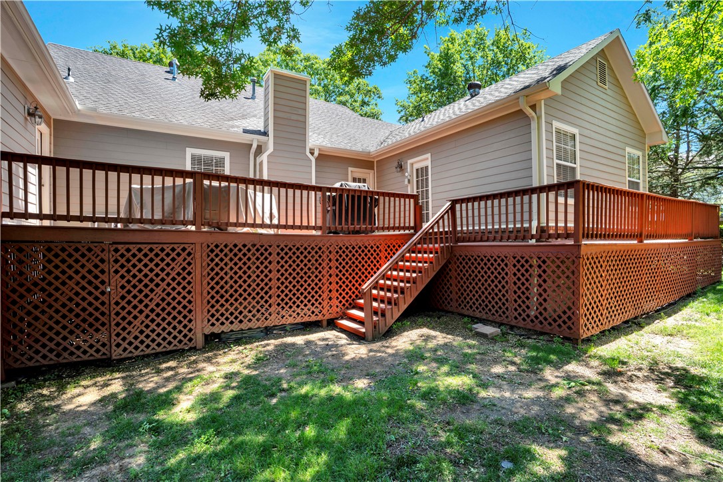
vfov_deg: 73.7
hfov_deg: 96.7
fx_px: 321
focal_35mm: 16
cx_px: 362
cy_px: 241
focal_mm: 16
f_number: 6.3
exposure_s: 1/25
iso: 100
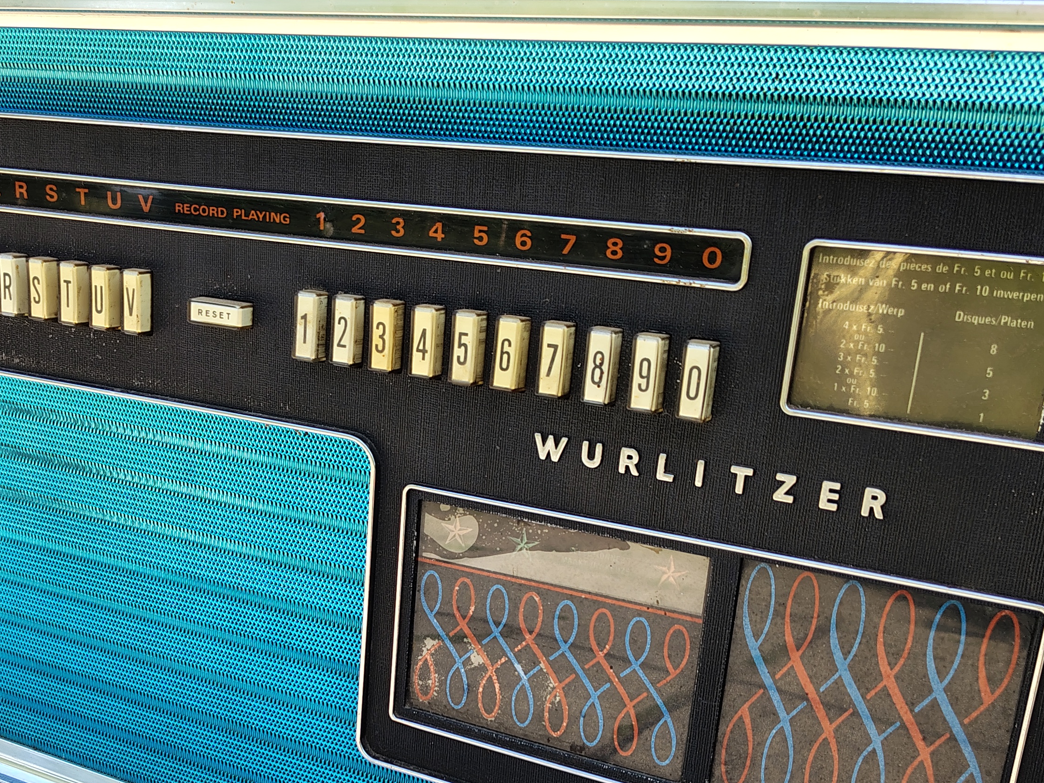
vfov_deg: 32.3
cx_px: 425
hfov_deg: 42.8
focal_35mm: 44
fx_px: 1327
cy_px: 585
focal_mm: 5.56
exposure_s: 1/250
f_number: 1.8
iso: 100
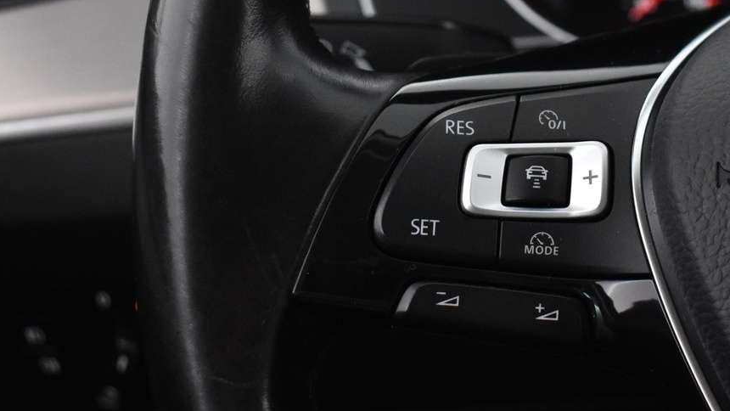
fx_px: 1432
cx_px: 521
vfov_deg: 16.3
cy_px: 179
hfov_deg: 28.3
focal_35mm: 74
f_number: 4
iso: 2500
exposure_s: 1/40
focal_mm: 25
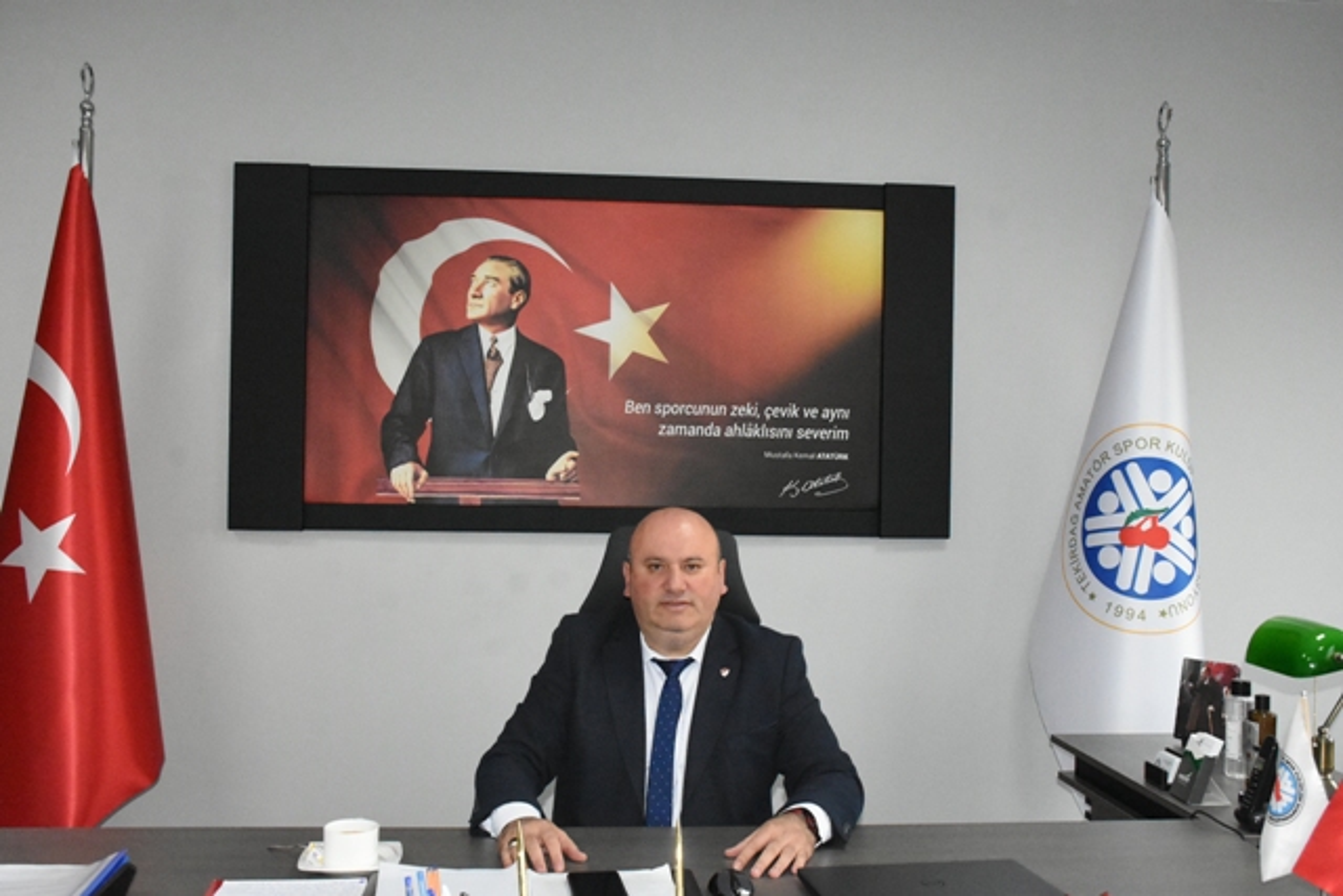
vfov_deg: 36.9
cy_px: 448
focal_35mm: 36
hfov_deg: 53.1
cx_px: 672
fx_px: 1343
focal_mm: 24
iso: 8000
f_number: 9
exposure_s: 1/160
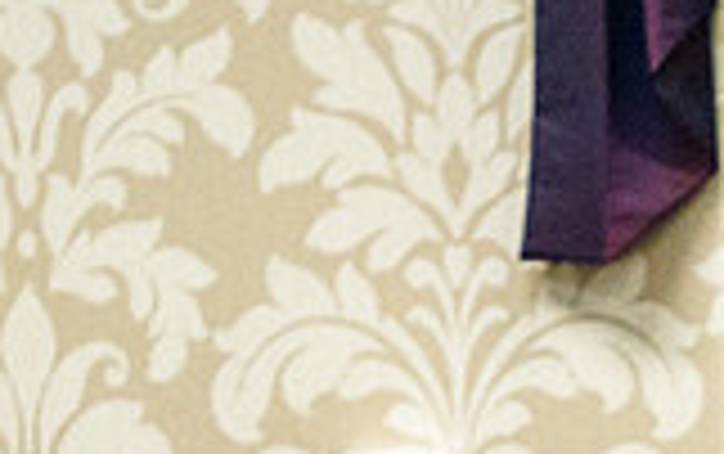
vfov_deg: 1.2
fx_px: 21707
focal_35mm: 1099
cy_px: 847
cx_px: 1039
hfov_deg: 1.9
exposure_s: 1/200
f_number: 3.5
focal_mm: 200
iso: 3200
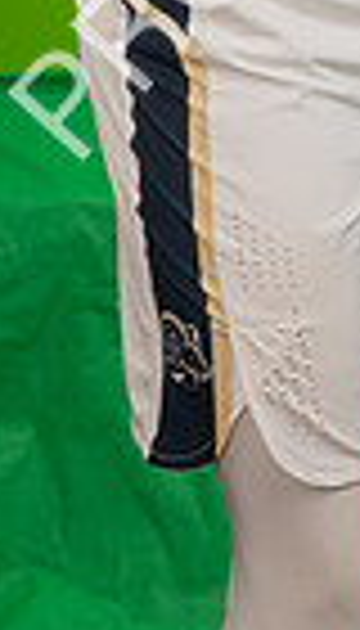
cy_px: -468
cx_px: 439
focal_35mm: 150
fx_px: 2515
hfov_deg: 8.1
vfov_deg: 13.0
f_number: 18
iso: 800
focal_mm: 24
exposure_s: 1/60
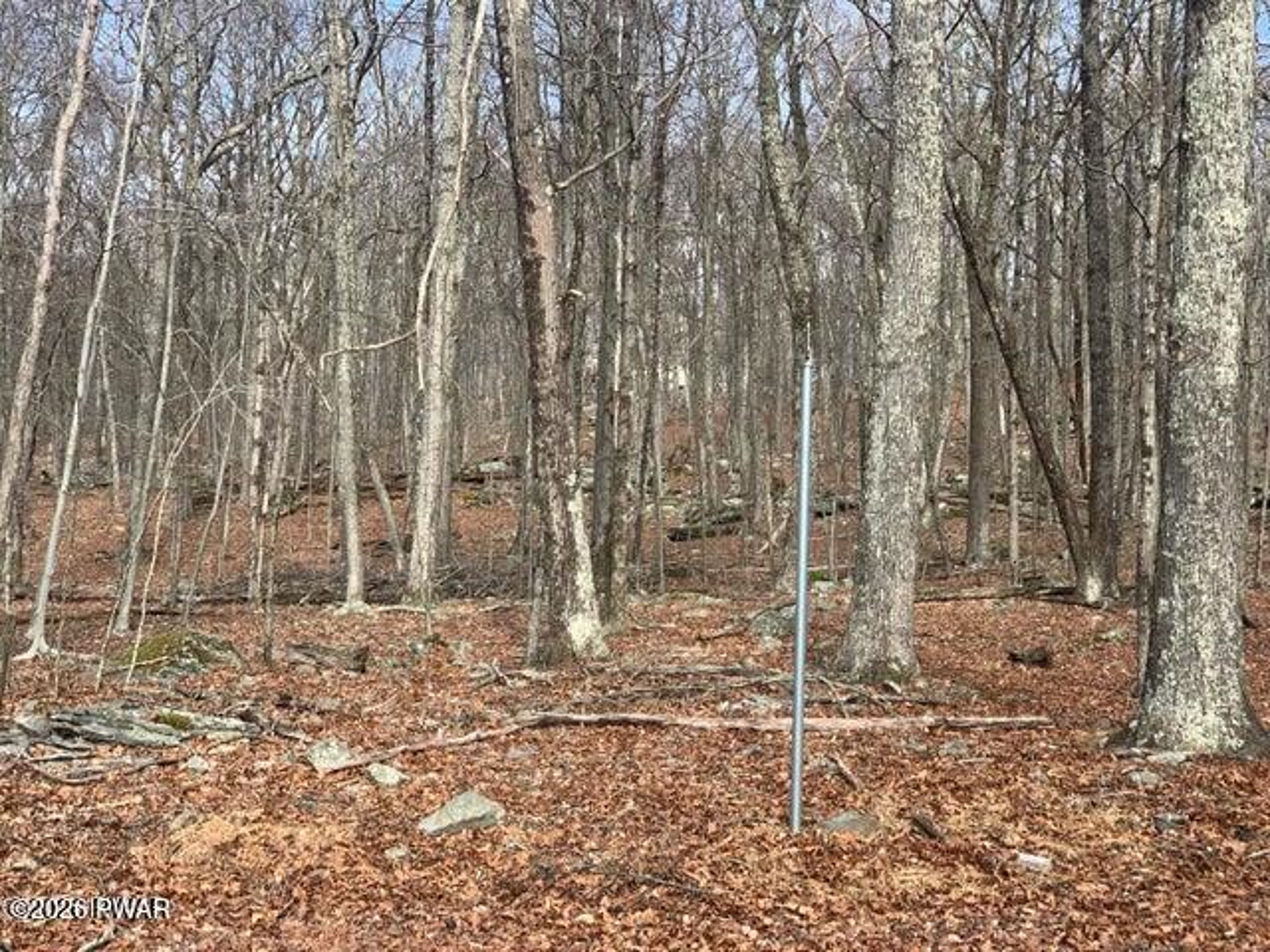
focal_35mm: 52
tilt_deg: +5.7
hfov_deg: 36.8
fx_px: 1908
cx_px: 635
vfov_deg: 28.0
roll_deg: -3.7
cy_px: 476
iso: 16
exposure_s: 1/158
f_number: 2.4
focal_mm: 6
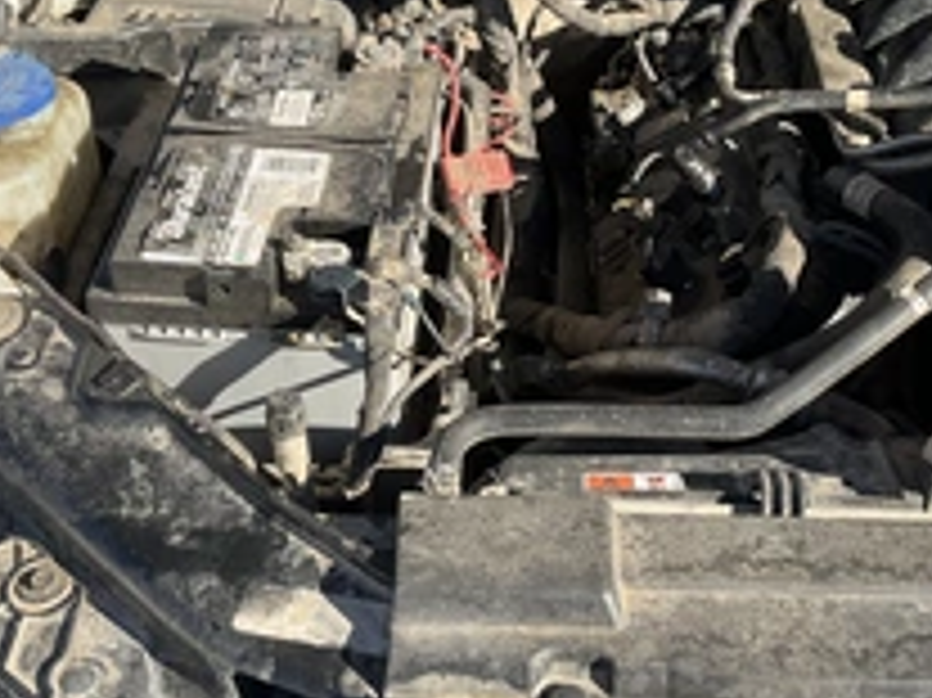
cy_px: 270
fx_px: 1507
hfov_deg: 34.2
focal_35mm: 56
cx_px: 594
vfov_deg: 26.0
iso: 25
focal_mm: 3
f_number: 1.8
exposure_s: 1/749
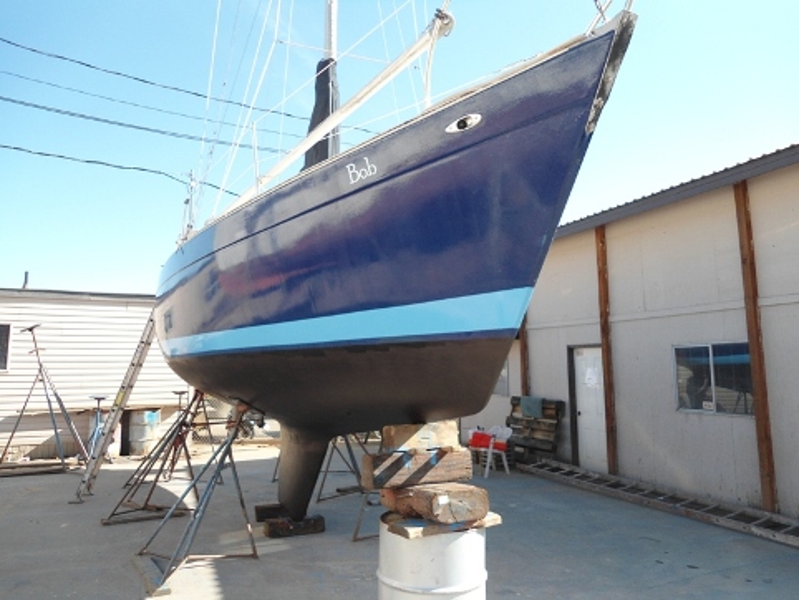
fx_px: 600
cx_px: 400
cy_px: 300
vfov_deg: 53.1
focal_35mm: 26
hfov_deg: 67.3
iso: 80
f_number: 2.8
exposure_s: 1/320
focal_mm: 4.7
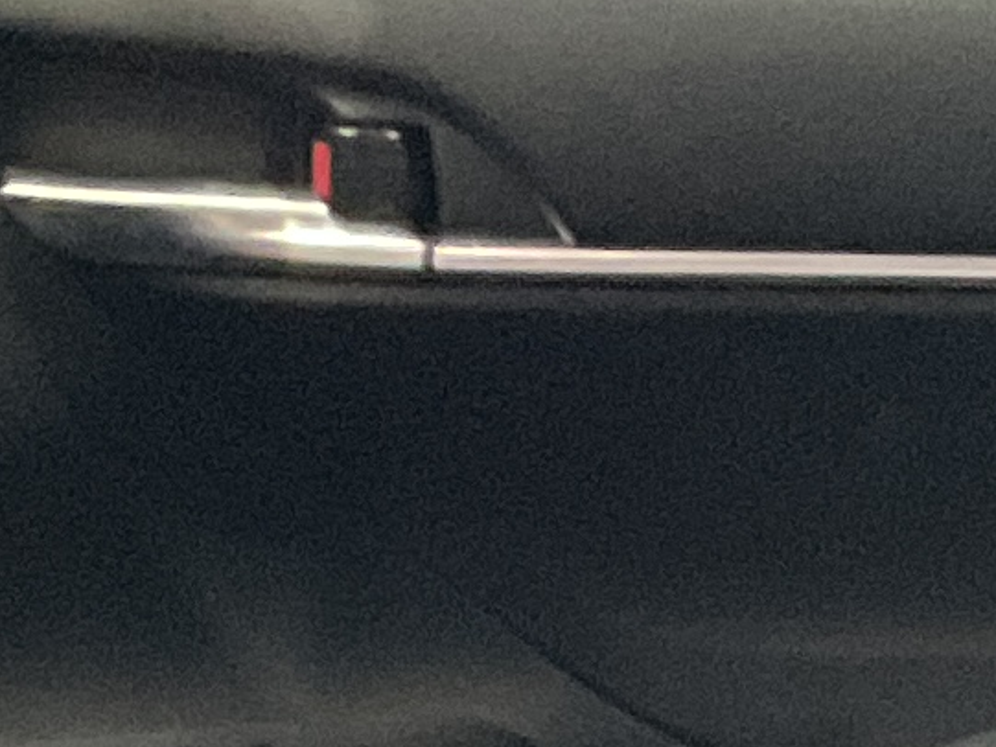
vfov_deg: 6.3
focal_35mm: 216
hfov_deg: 9.1
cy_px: 2204
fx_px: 6216
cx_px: 987
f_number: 1.8
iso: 320
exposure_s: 1/30
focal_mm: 3
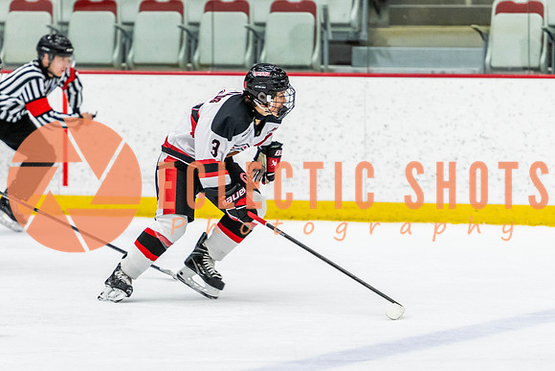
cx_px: 236
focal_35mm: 296
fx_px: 4563
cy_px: 184
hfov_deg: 7.0
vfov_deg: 4.6
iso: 2800
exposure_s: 1/640
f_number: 2.8
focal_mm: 185
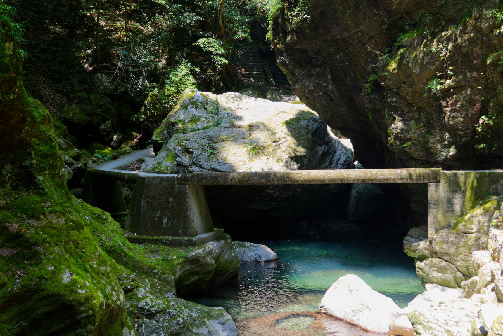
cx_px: 252
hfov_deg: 67.4
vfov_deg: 47.9
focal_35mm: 27
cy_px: 168
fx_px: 377
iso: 125
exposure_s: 1/85
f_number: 3.2
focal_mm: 18
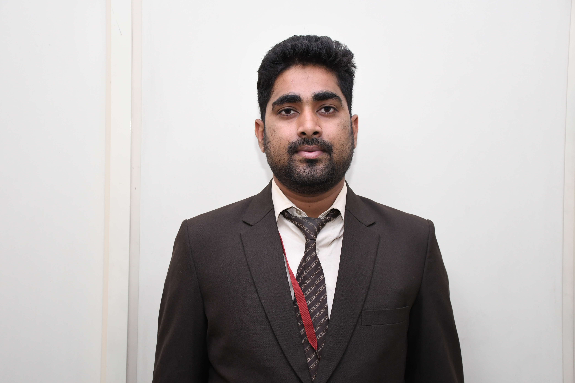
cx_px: 288
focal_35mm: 57
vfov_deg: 23.8
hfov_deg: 35.1
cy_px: 192
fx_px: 910
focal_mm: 38
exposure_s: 1/125
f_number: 4.5
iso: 1000
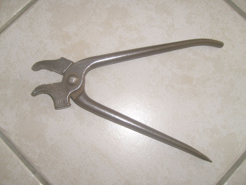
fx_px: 249
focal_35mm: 35
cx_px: 123
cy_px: 92
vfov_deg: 40.7
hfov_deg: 52.6
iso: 100
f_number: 2.8
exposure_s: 1/45
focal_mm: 5.8
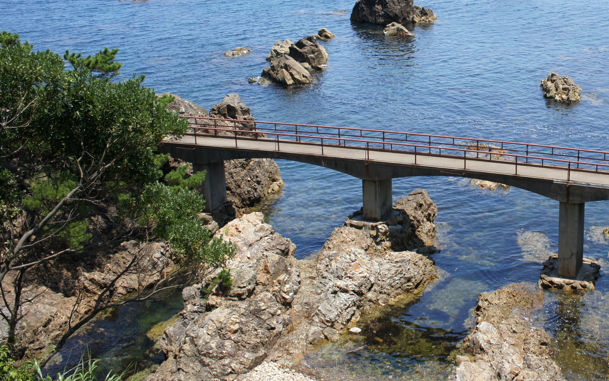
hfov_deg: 37.8
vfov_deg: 24.7
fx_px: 863
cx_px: 468
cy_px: 115
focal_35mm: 52
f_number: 9
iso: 200
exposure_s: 1/100
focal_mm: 22
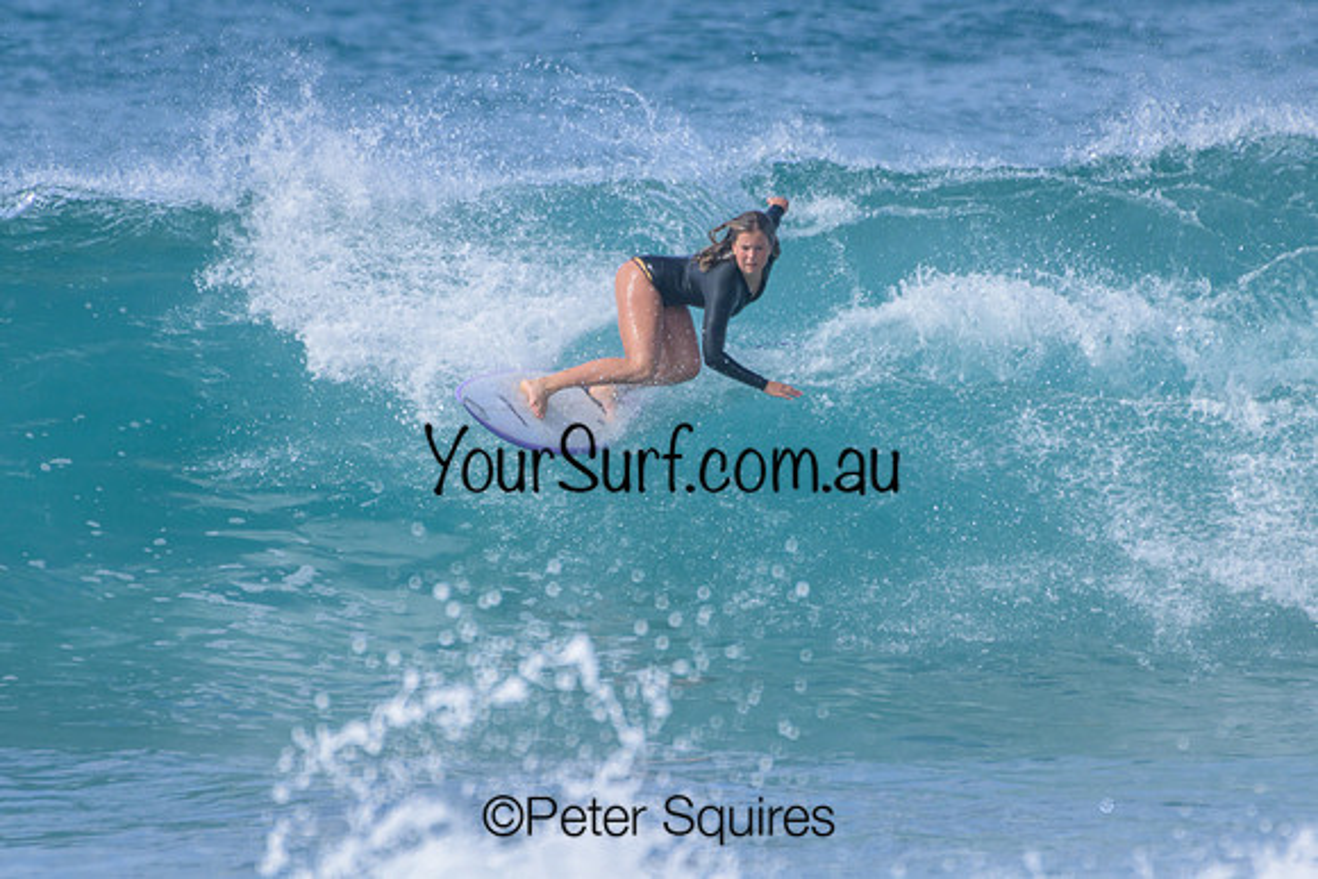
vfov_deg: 1.4
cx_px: 659
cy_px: 440
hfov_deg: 2.1
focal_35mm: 1000
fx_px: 36618
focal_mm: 1000
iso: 1100
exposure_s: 1/2000
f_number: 11
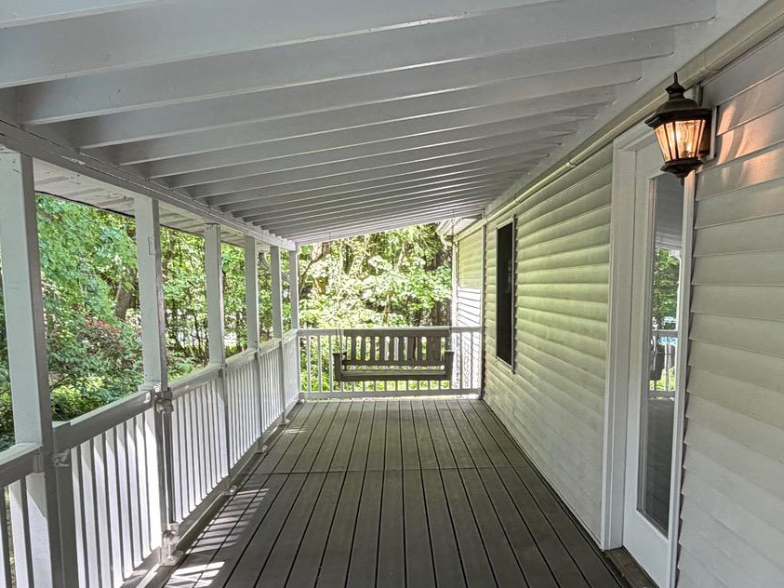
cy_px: 384
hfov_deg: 53.6
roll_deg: +0.5
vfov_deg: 41.3
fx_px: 770
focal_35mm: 34
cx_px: 465
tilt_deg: -6.5
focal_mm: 2.22
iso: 125
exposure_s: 1/121
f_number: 2.2
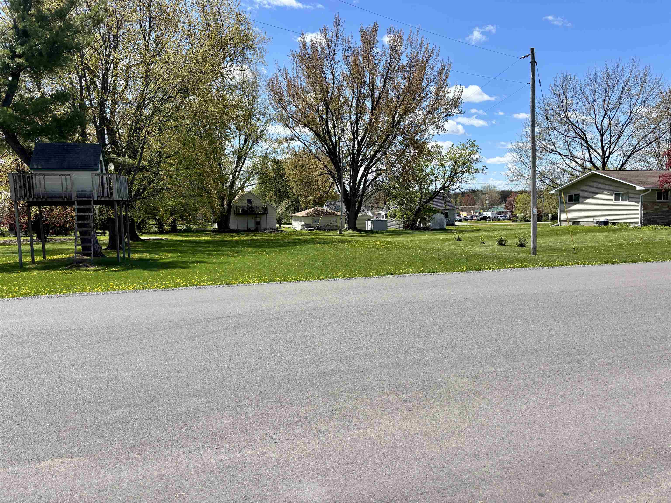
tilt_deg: -5.1
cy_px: 252
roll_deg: +0.4
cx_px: 336
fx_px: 504
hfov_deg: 67.3
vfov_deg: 53.1
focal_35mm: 26
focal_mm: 5.96
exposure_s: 1/3205
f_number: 1.6
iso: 50
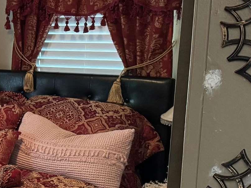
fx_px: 660
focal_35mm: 91
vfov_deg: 16.2
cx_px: -113
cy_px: 119
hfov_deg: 19.2
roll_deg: -1.8
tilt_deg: -7.1
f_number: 1.78
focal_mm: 6.76
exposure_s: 1/40
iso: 1000
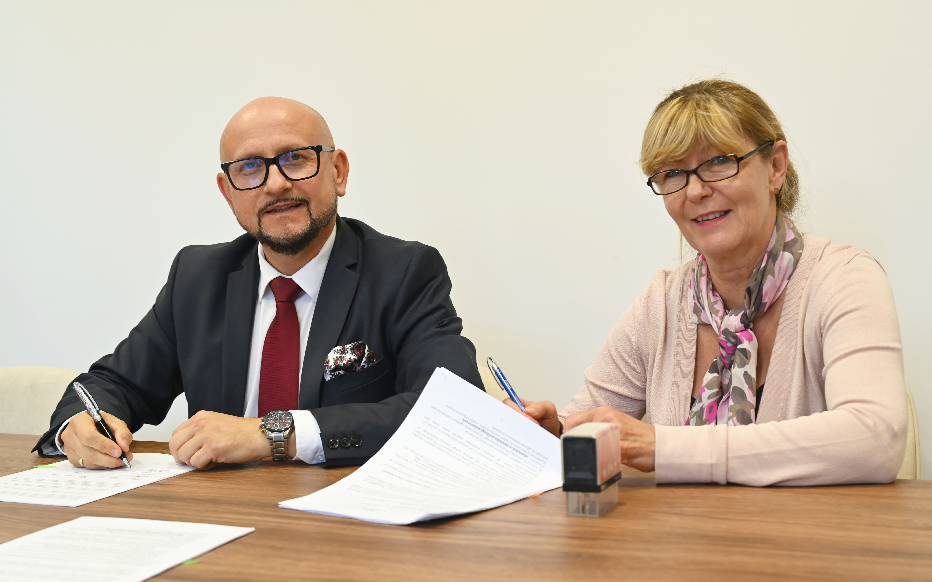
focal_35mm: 47
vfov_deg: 27.4
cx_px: 465
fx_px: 1194
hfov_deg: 42.6
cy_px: 299
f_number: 5
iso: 500
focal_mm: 46
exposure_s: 1/60
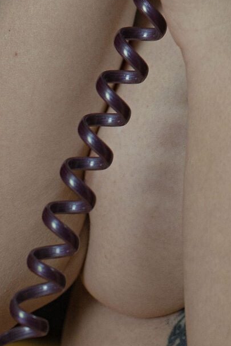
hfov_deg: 6.8
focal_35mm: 198
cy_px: -328
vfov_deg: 9.7
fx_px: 1902
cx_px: 411
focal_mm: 50
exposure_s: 1/160
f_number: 4.5
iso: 800
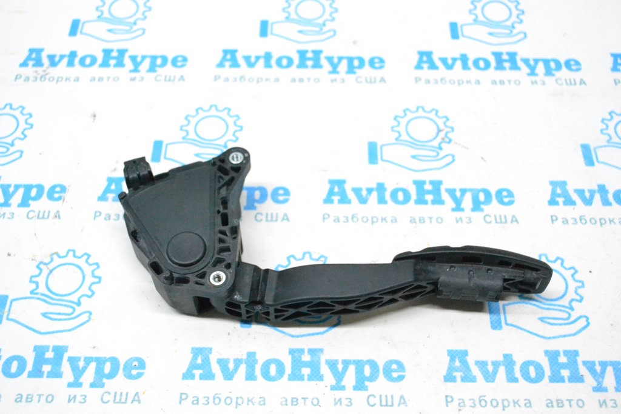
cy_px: 207
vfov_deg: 29.9
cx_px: 310
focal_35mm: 45
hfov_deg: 43.6
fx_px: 776
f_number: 4.5
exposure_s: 1/800
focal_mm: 30
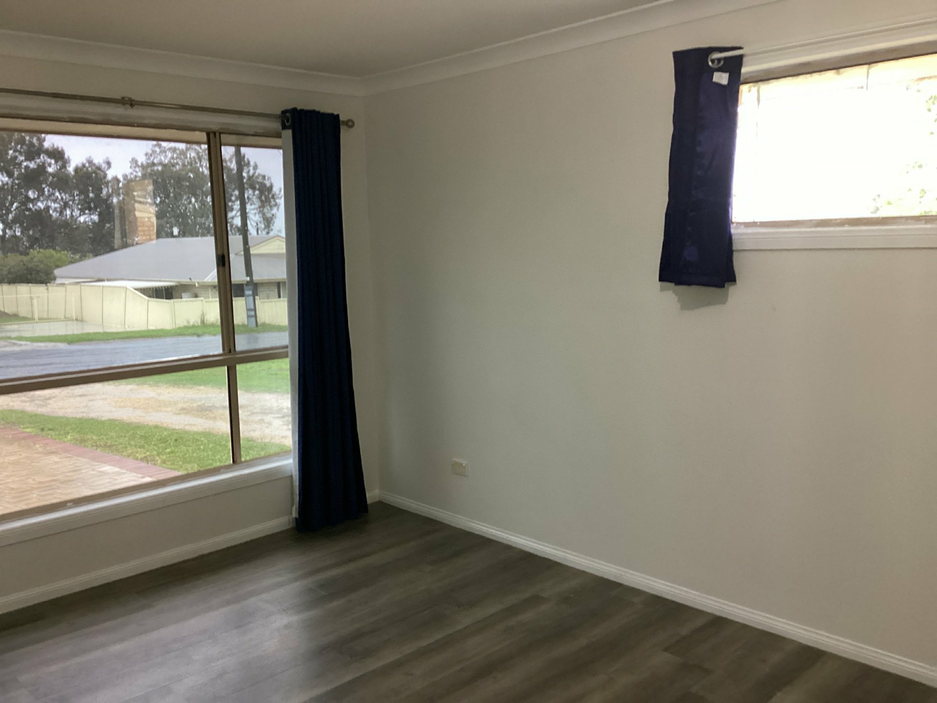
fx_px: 839
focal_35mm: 31
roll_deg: +1.5
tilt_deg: -7.7
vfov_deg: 45.4
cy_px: 352
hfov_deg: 58.4
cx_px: 468
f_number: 2.4
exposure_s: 1/33
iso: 320
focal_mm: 3.3
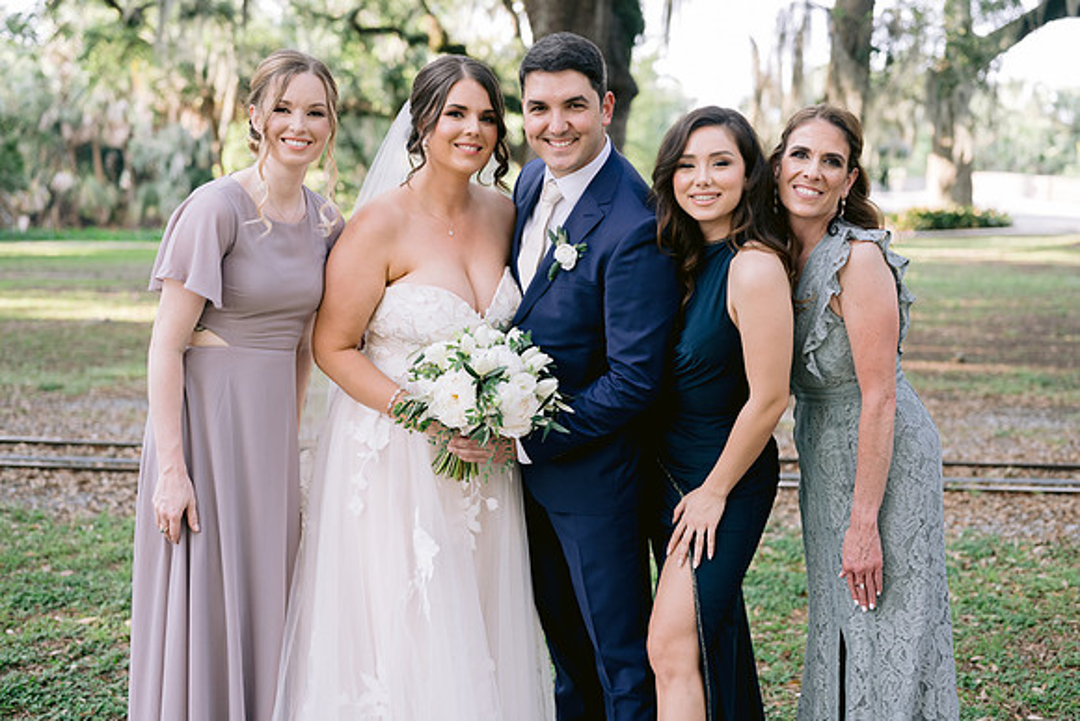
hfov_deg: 39.4
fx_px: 1508
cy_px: 360
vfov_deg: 26.9
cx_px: 540
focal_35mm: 50
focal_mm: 50
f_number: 2.8
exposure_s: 1/320
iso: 400
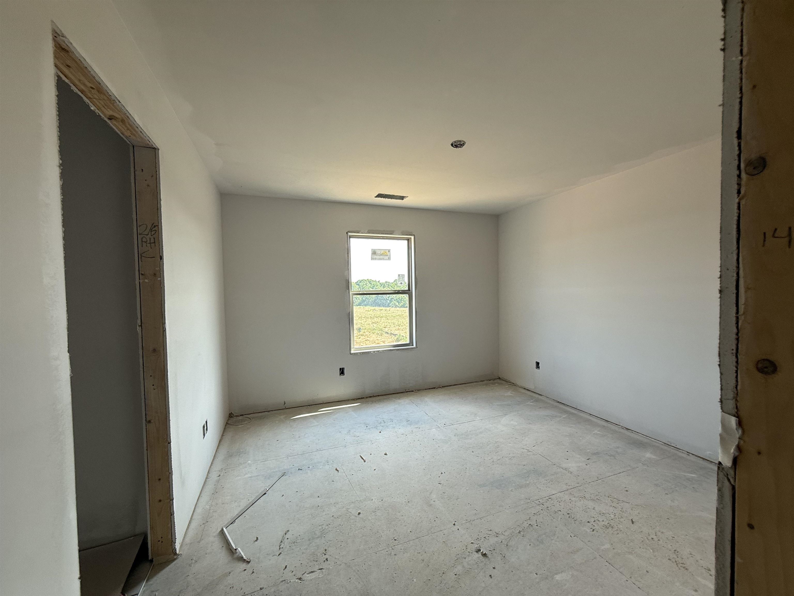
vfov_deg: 85.7
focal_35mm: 14
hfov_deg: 102.1
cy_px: 298
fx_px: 321
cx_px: 397
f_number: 2.2
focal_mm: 2.22
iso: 64
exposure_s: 1/99
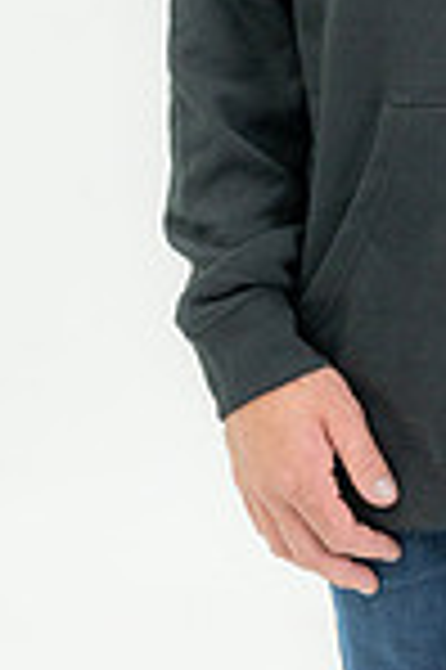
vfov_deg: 12.7
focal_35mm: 157
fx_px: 2924
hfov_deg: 8.7
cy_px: -157
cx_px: 455
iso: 800
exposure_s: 1/160
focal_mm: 52
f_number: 5.6
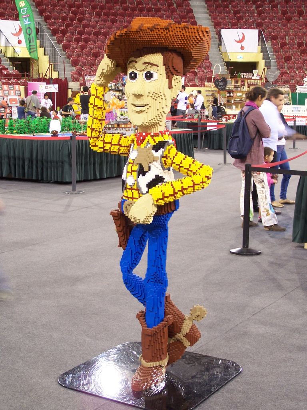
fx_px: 757
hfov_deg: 22.9
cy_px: 205
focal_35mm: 64
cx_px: 154
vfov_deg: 30.3
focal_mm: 10.7
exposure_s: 1/4
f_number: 3.2
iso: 80
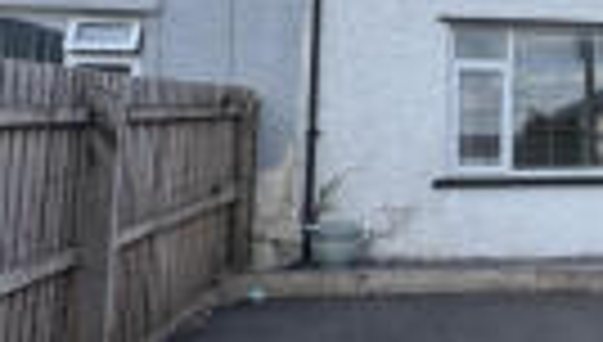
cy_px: 88
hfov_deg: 37.5
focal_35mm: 48
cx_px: 623
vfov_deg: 24.8
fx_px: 769
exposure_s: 1/879
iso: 40
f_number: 2.2
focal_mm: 2.22
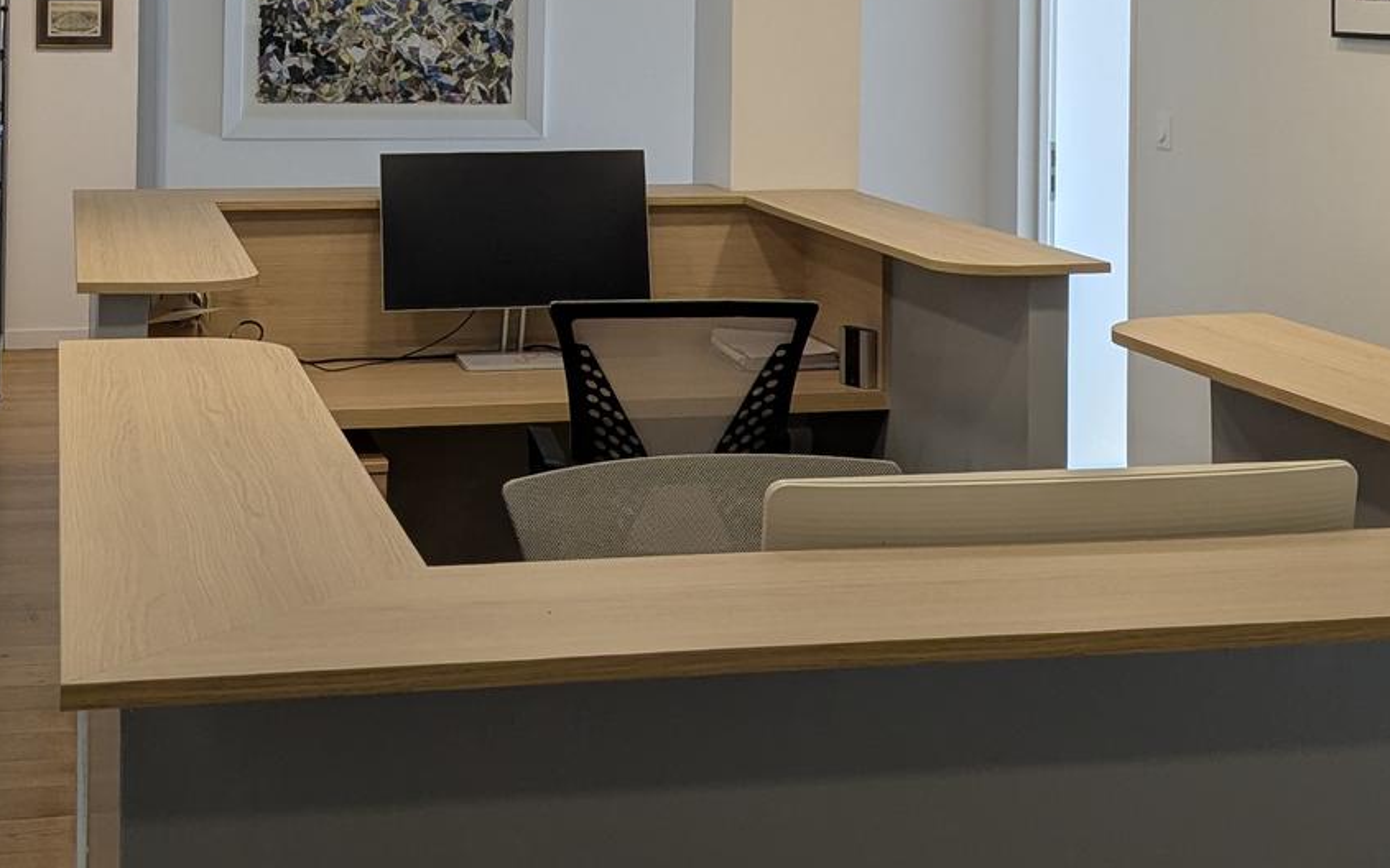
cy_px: -25
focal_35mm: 65
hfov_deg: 31.5
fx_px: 2462
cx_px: 696
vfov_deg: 19.4
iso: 51
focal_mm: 4.38
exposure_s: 1/282
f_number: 1.73
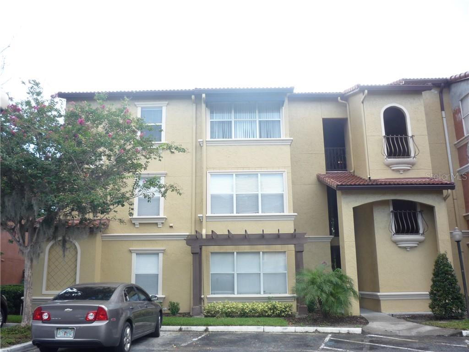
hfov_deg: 56.8
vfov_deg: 44.2
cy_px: 176
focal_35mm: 32
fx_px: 434
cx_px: 234
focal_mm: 5.2
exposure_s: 1/100
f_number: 4
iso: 100
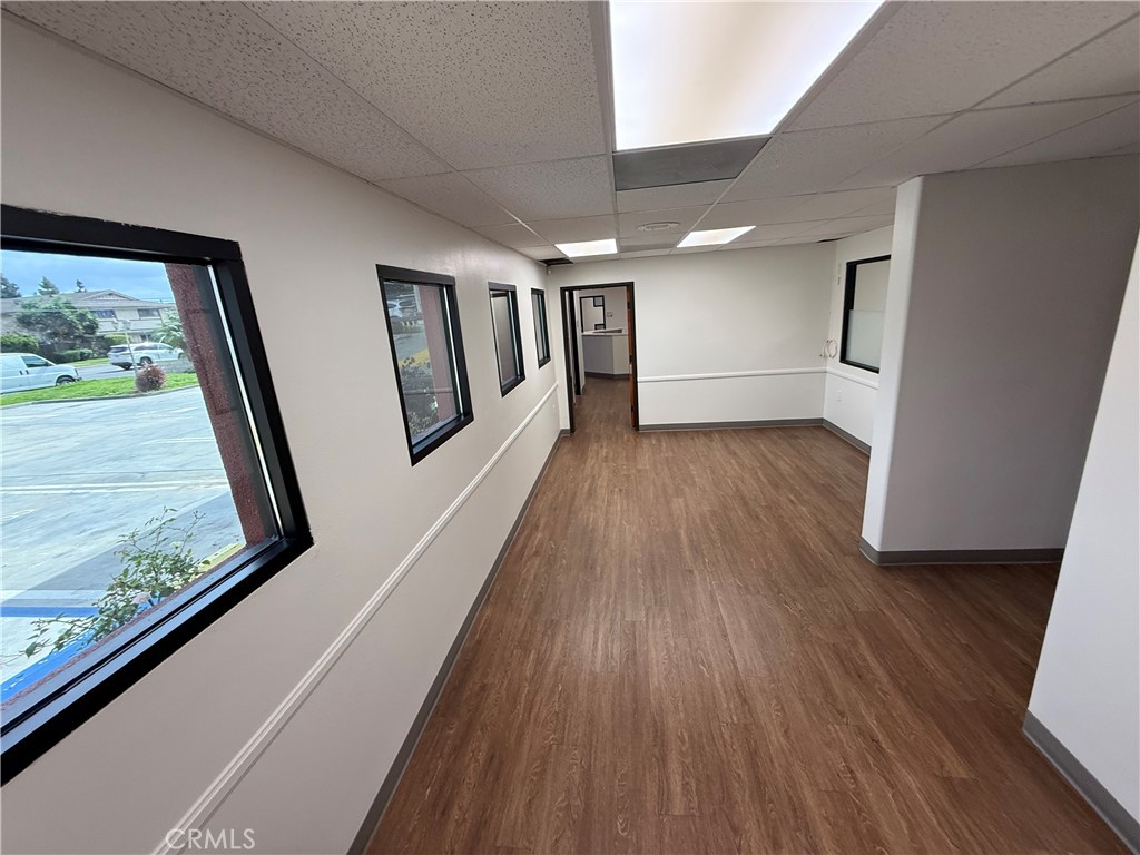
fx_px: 461
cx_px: 570
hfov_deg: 102.1
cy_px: 428
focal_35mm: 14
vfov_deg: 85.7
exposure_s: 1/120
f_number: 2.2
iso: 160
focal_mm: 2.22
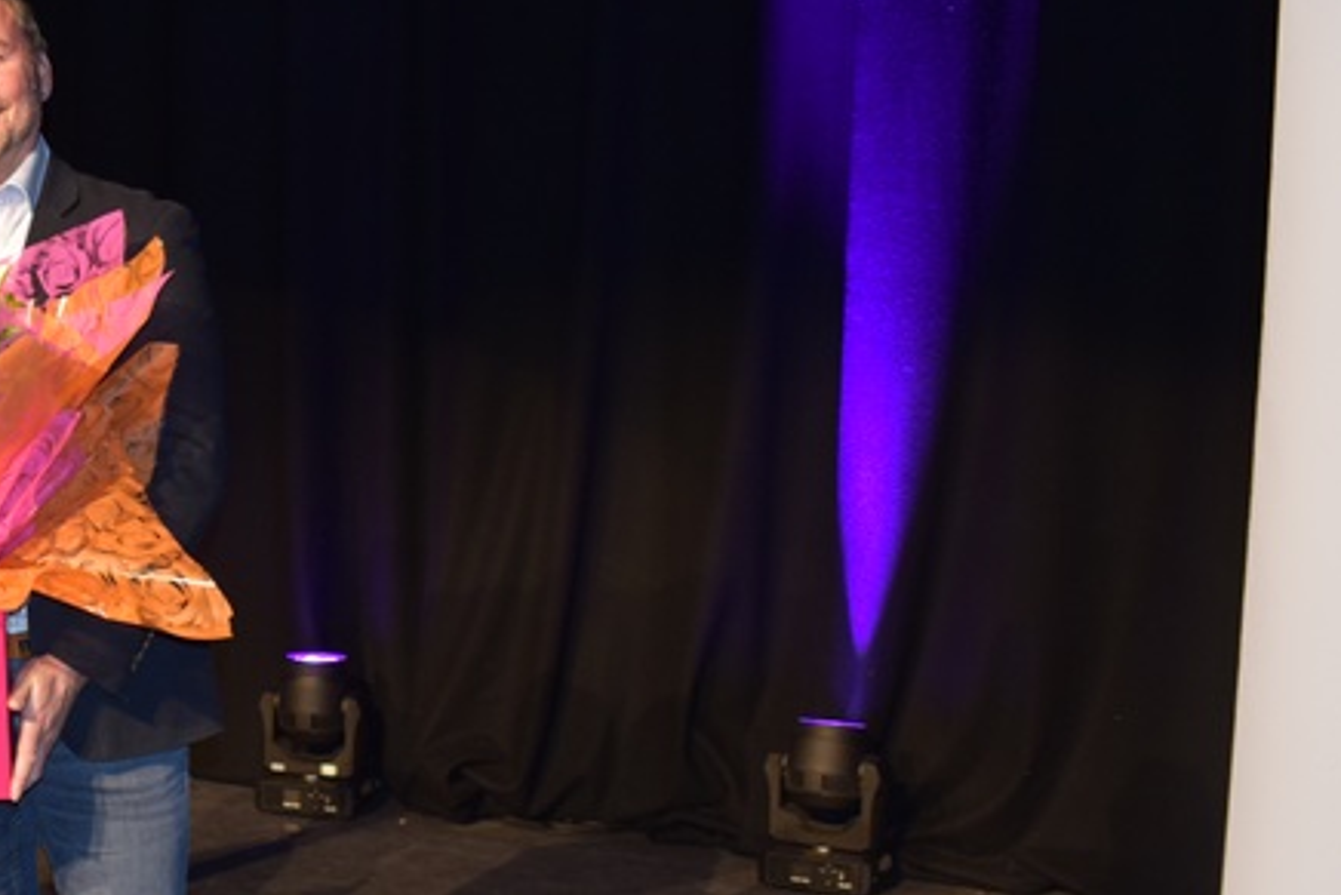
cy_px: 495
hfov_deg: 24.0
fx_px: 2949
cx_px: -129
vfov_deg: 17.3
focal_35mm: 79
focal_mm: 23
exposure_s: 1/30
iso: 280
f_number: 3.8
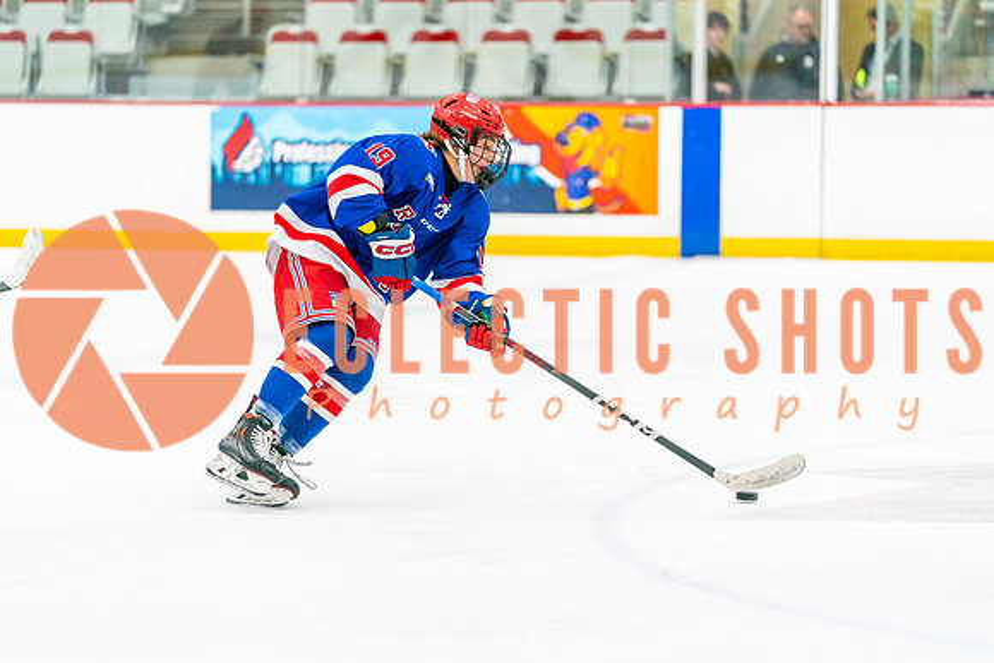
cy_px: 332
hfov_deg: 12.8
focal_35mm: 161
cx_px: 497
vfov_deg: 8.5
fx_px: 4446
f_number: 2.8
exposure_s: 1/1250
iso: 3200
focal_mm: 161
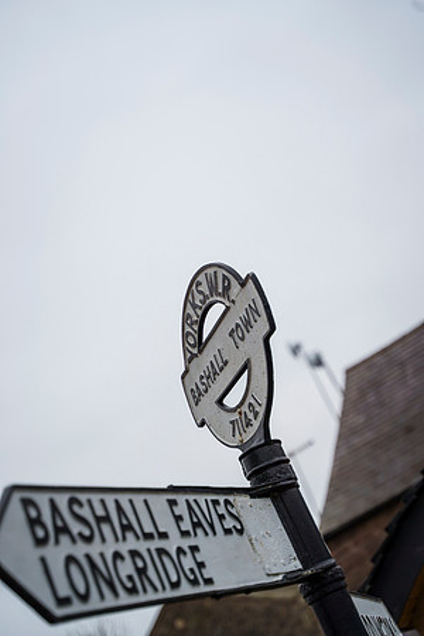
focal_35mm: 59
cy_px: 318
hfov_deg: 23.0
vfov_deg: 33.9
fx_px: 1042
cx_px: 212
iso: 250
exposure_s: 1/1250
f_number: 3.2
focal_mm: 59
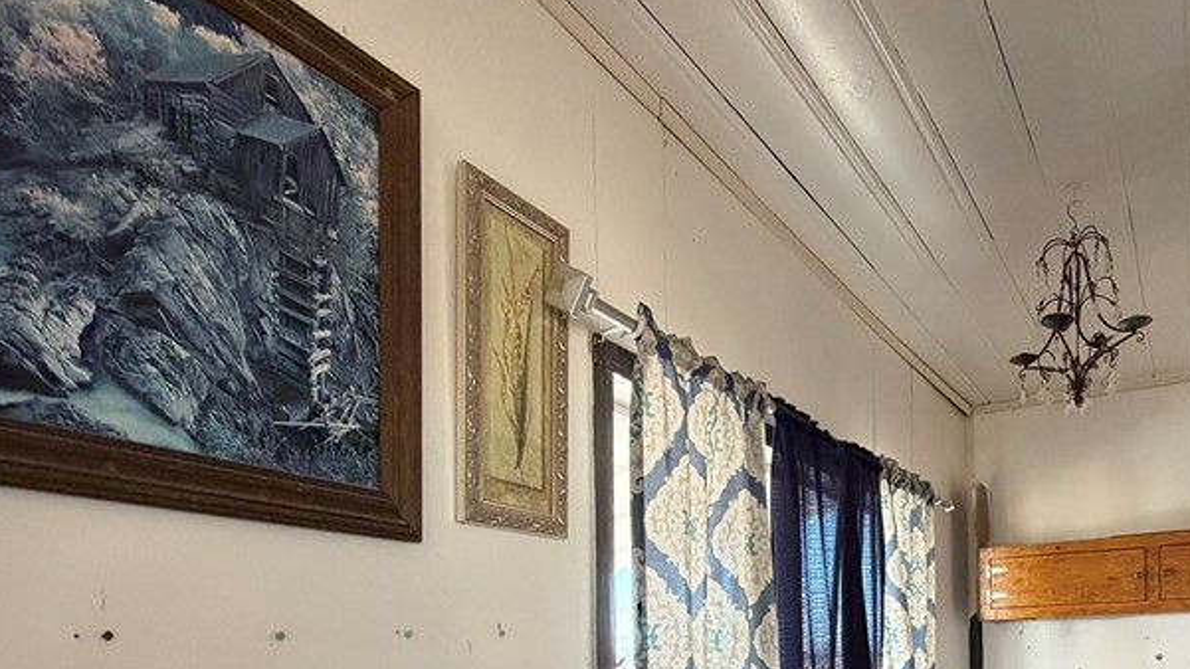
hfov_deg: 69.6
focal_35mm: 26
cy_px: 655
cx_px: 804
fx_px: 820
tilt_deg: +0.7
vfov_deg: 39.6
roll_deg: +2.2
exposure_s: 1/121
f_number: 2.2
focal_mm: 2.22
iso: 320
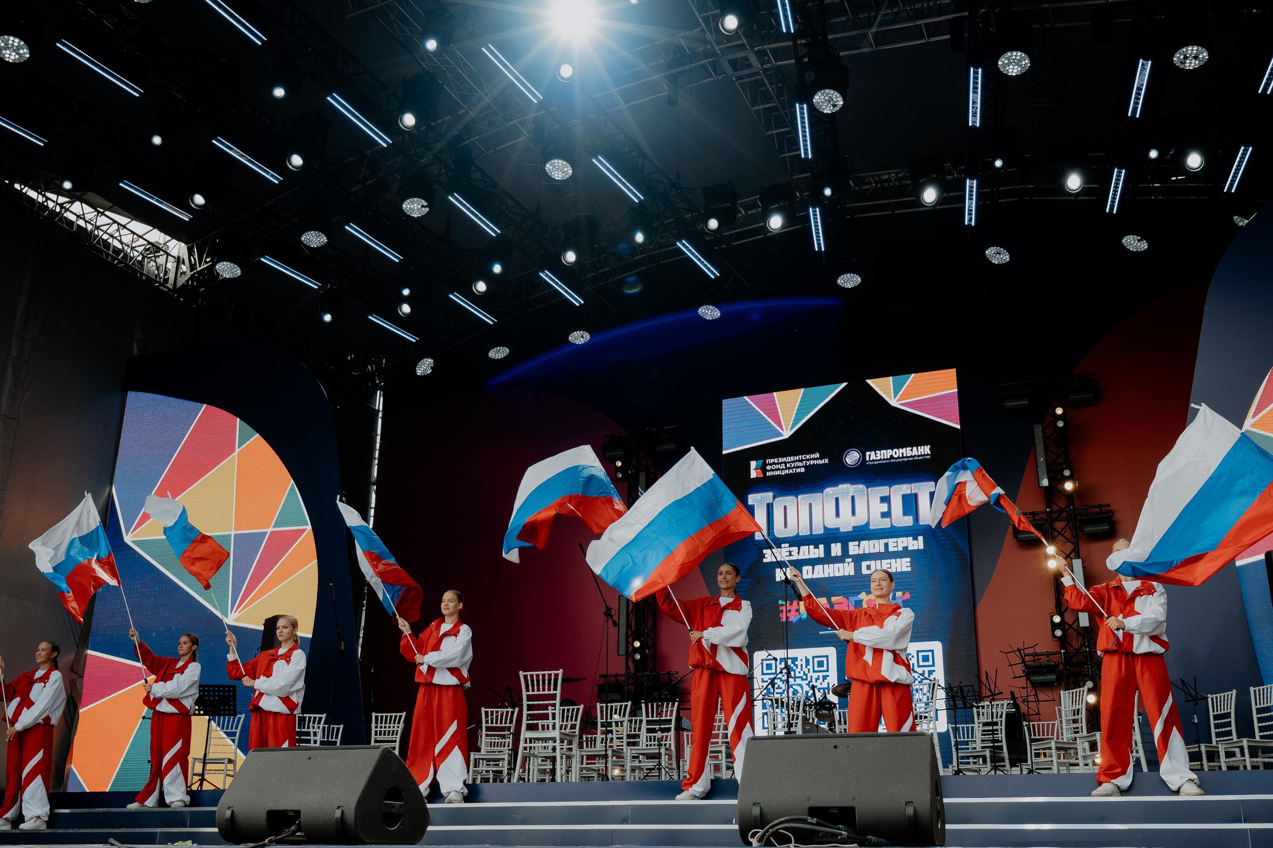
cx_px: 684
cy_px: 461
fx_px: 1131
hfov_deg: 58.7
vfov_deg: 41.1
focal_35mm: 32
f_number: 4
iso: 160
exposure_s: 1/320
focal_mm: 19
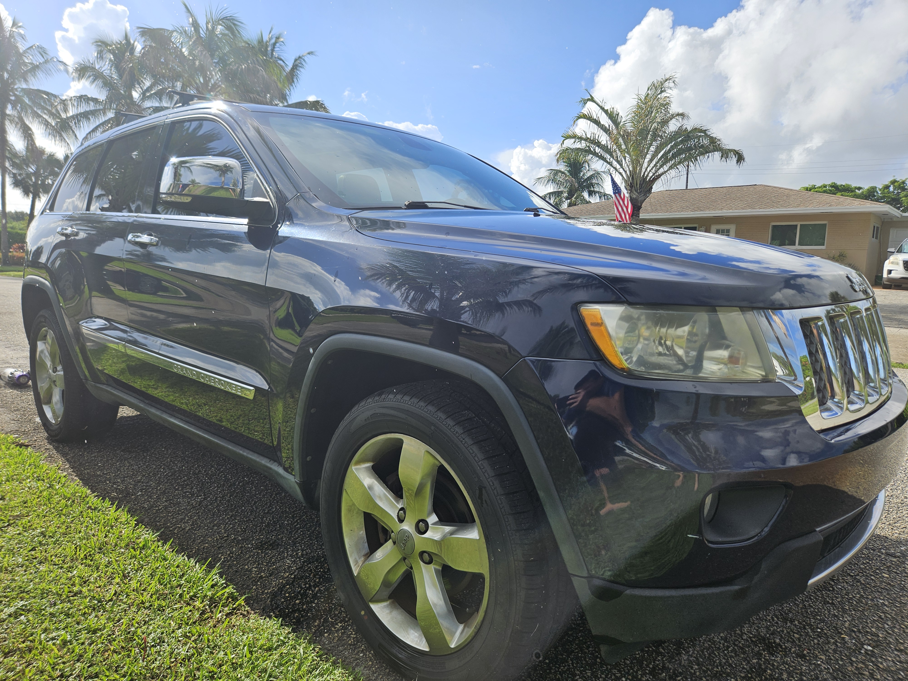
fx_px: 603
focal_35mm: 23
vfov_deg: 58.9
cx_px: 454
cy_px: 340
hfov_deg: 73.9
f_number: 1.8
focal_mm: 5.4
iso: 25
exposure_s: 1/1765
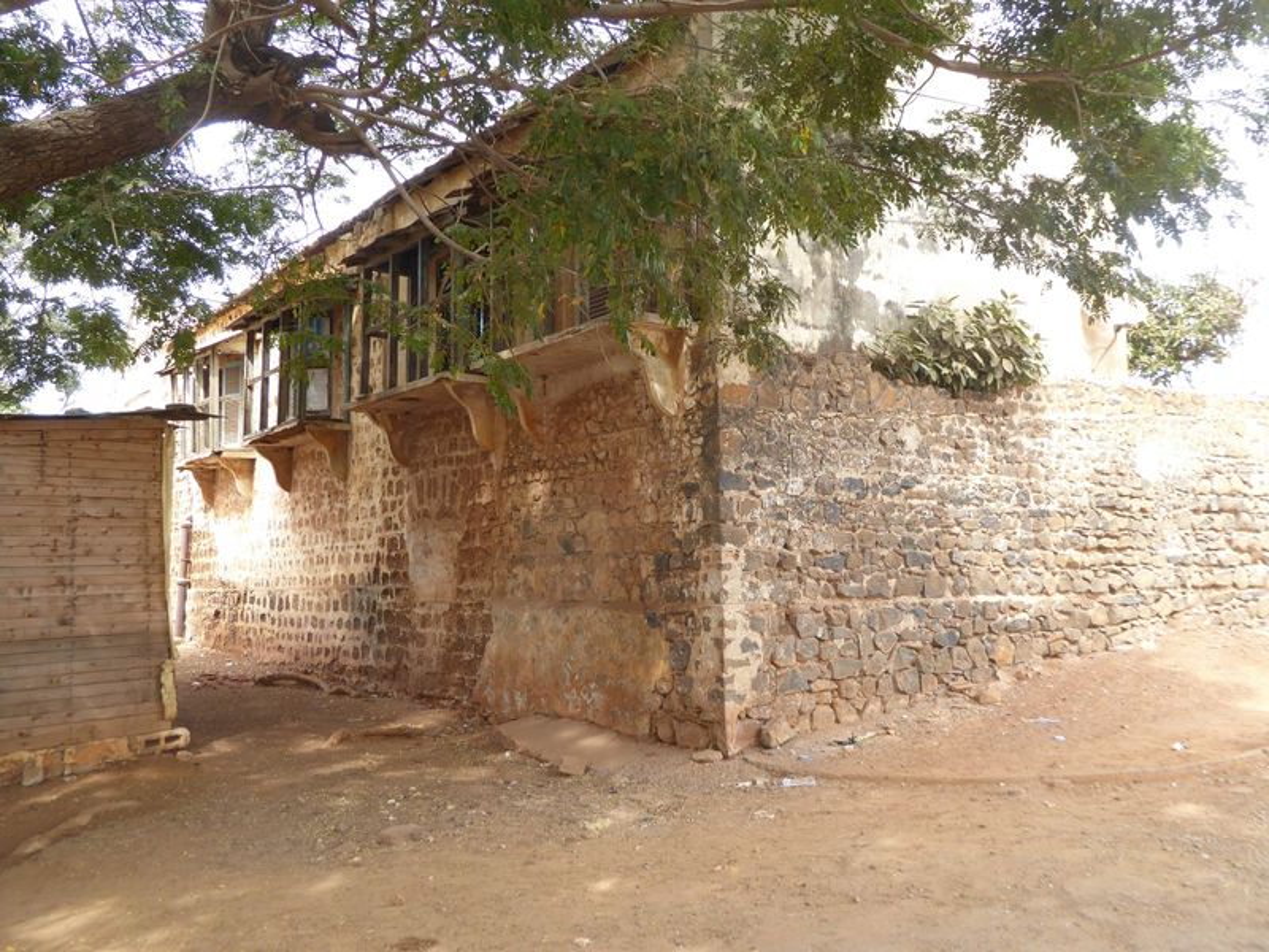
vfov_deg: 44.2
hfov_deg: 56.8
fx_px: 1173
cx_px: 634
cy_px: 476
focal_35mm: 32
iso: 80
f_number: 3.5
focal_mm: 5.4
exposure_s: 1/80
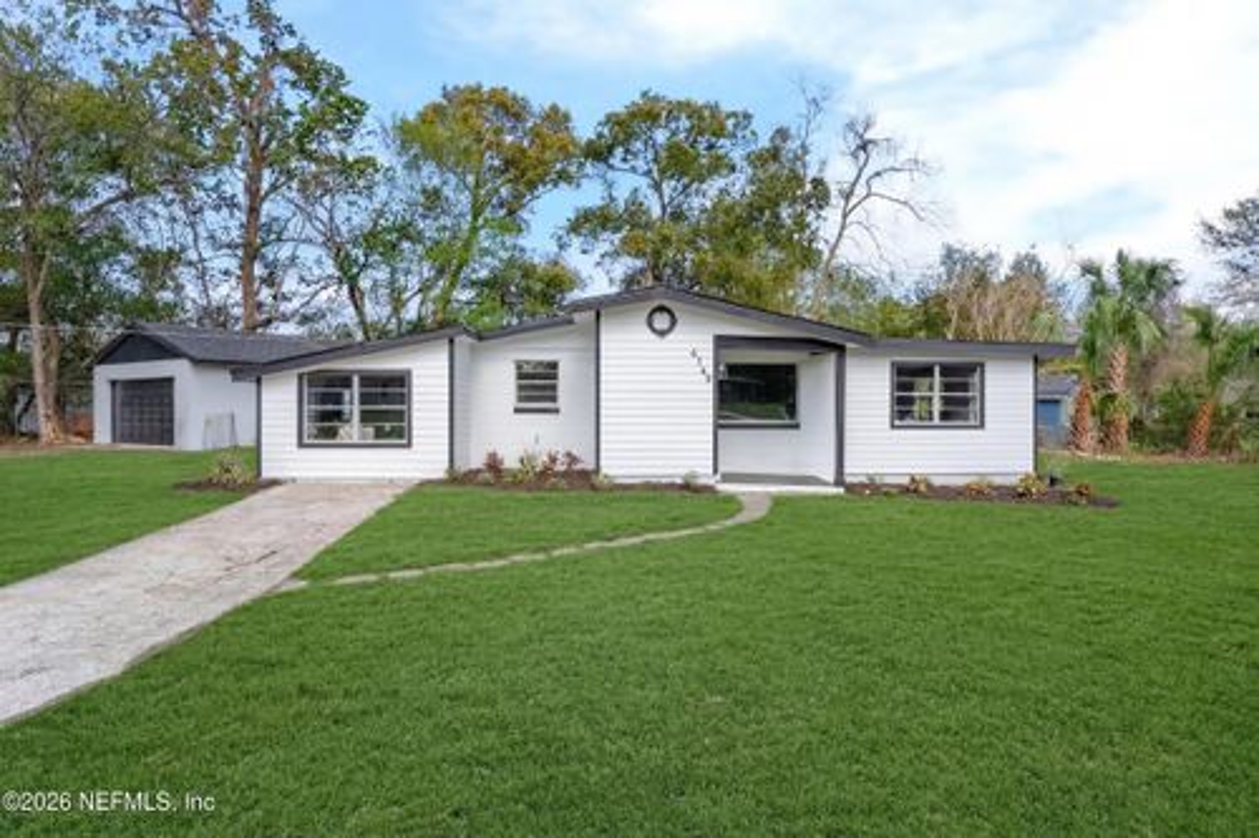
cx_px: 630
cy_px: 419
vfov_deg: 61.1
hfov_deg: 83.1
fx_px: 710
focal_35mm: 20
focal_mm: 20.3
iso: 1600
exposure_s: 1/8000
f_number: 9
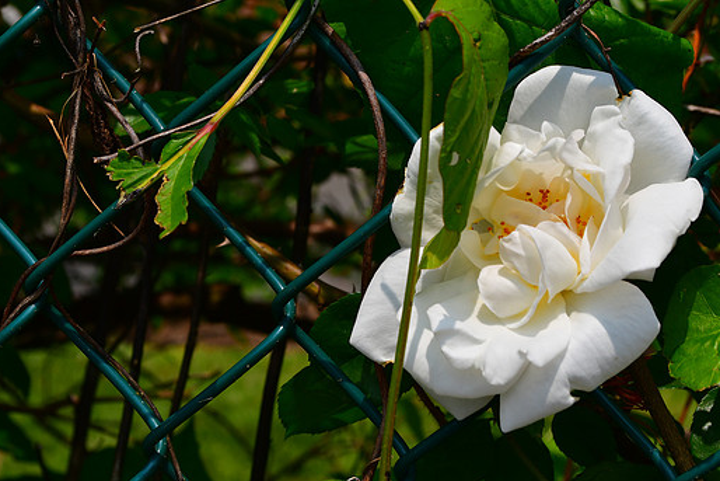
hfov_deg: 23.1
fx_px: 1760
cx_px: 387
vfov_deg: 15.5
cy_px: 238
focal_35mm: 88
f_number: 11
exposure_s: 1/500
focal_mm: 52
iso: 200
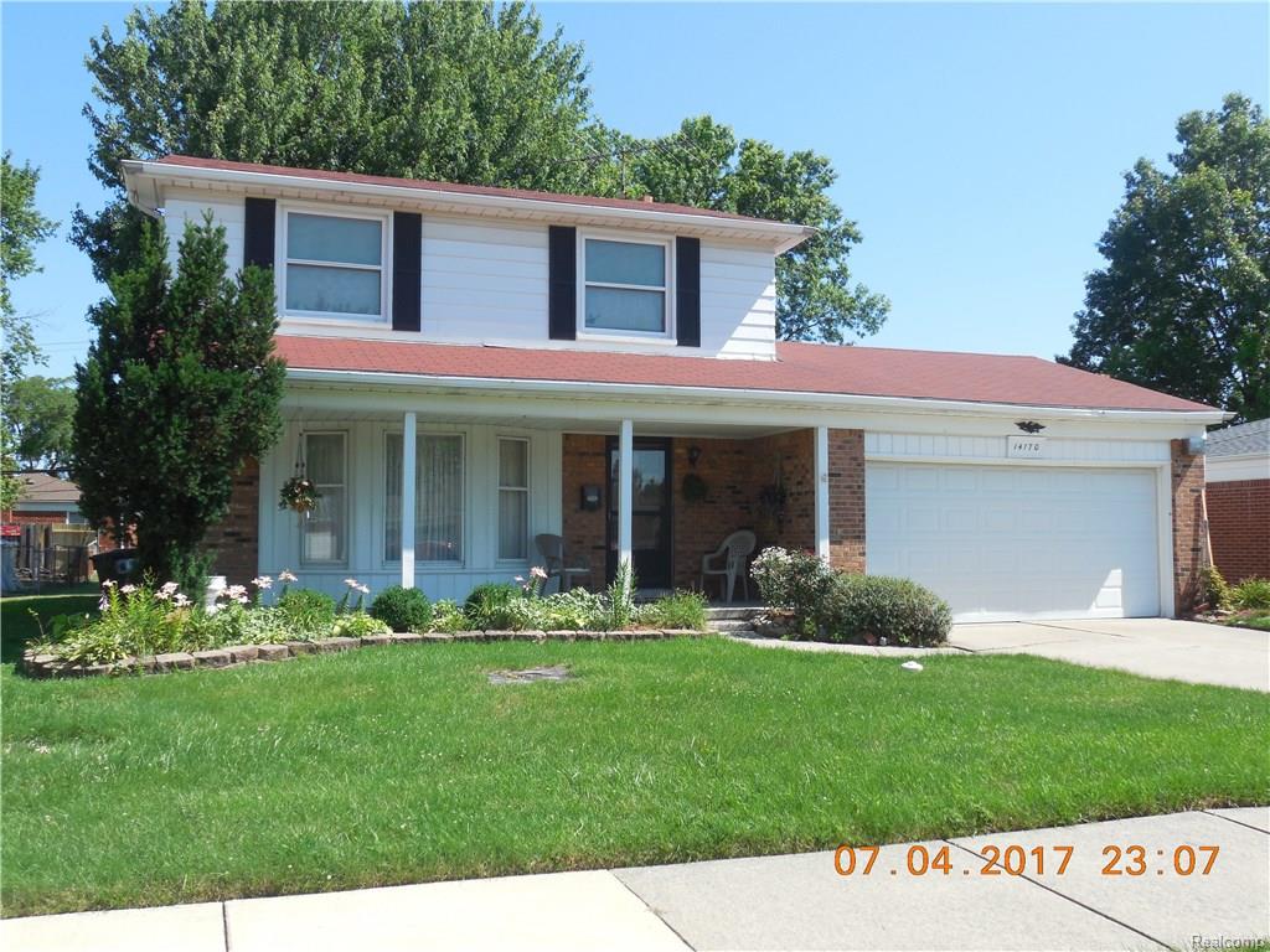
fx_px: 1247
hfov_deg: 54.0
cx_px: 635
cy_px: 476
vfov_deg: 41.8
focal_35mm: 34
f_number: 3.9
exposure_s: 1/640
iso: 125
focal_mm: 6
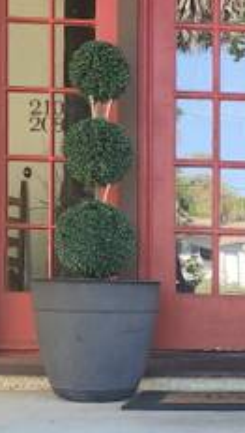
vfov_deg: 22.7
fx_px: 1059
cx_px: 339
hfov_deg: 12.7
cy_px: 365
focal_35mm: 92
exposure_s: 1/60
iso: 20
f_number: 1.8
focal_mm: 6.4
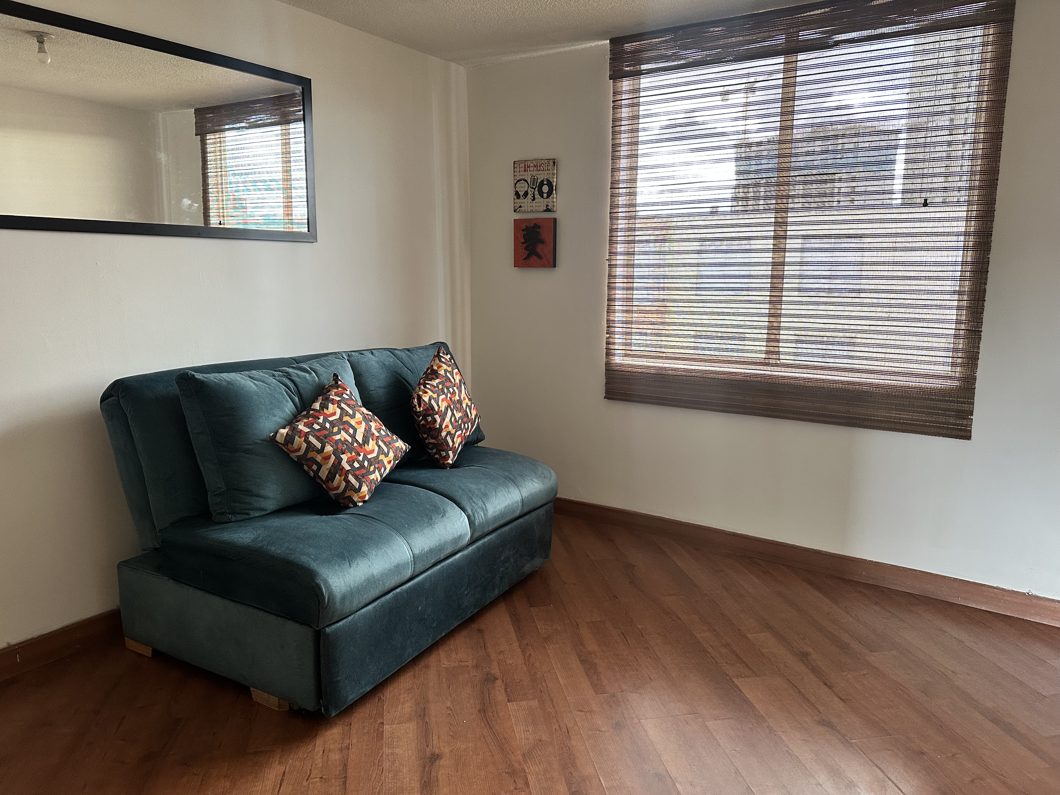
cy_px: 398
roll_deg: -0.1
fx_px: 735
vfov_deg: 56.8
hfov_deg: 71.6
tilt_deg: -10.1
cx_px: 530
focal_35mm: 24
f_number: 1.78
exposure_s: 1/88
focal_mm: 6.86
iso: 250
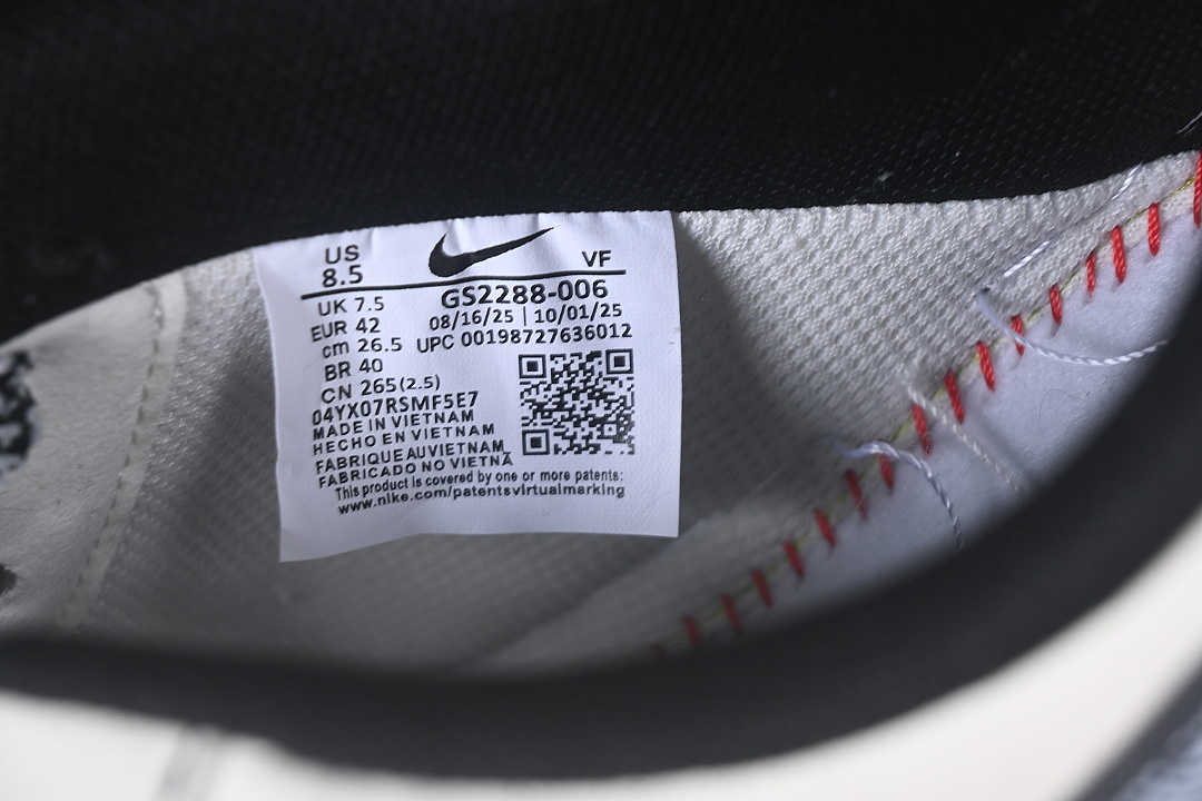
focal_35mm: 75
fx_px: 2504
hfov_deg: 27.0
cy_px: 400
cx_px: 601
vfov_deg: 18.2
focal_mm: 50
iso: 160
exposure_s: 1/80
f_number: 7.1
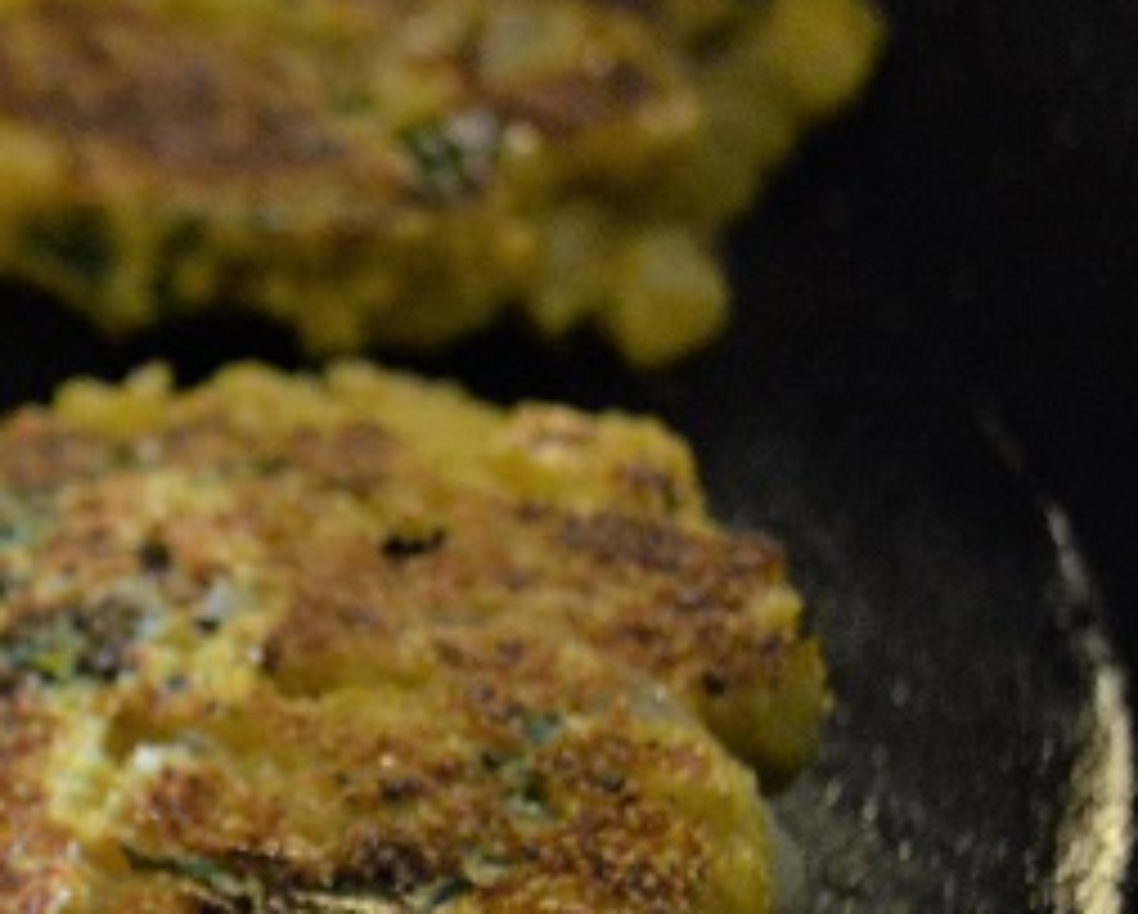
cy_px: 594
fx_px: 4384
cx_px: -432
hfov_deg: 14.1
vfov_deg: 11.9
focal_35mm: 130
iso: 3200
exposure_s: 1/250
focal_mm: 26
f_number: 4.2
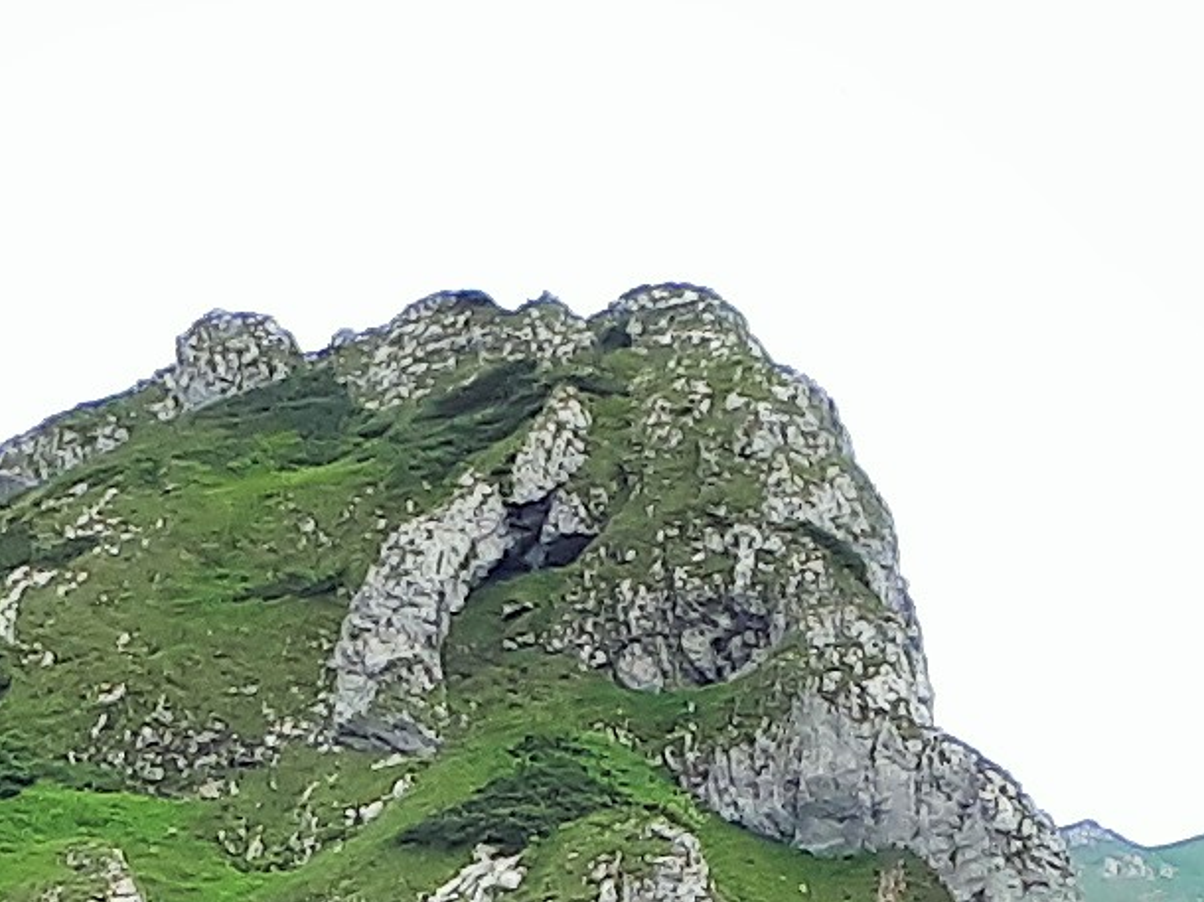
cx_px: 612
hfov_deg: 9.7
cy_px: 1946
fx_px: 7093
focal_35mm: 204
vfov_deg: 7.0
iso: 40
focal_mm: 3.6
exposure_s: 1/608
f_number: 1.9
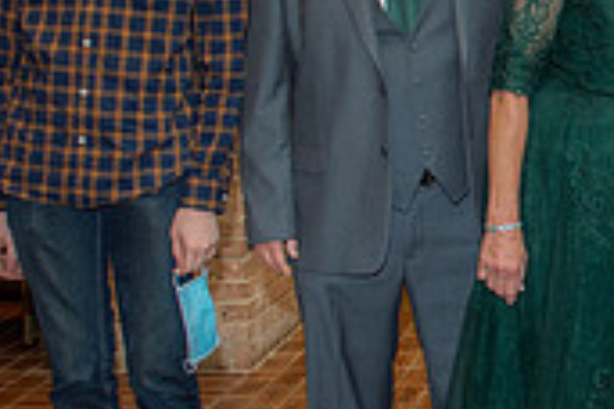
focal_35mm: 95
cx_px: 801
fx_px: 1620
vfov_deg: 14.4
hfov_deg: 19.7
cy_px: 144
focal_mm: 28
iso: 1250
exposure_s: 1/160
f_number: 5.6
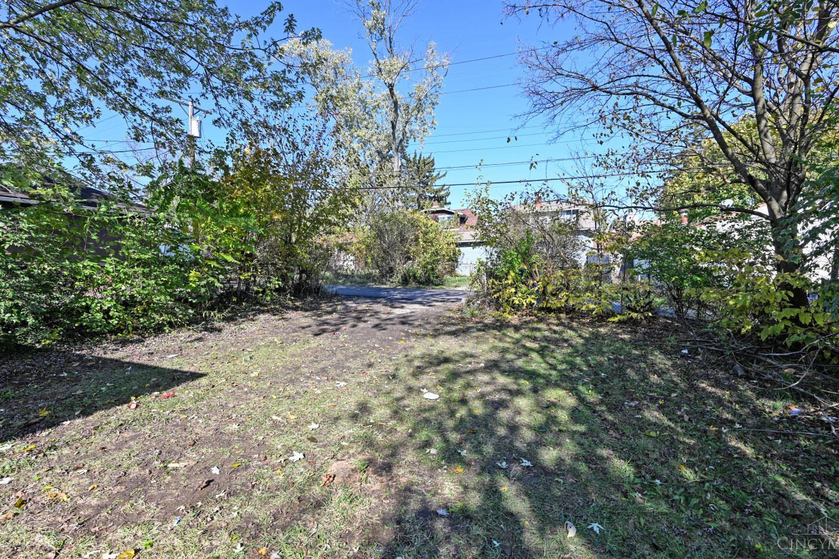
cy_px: 264
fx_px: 350
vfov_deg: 77.2
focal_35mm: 15
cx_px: 420
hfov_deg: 100.4
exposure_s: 1/250
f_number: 5.6
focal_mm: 14
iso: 100
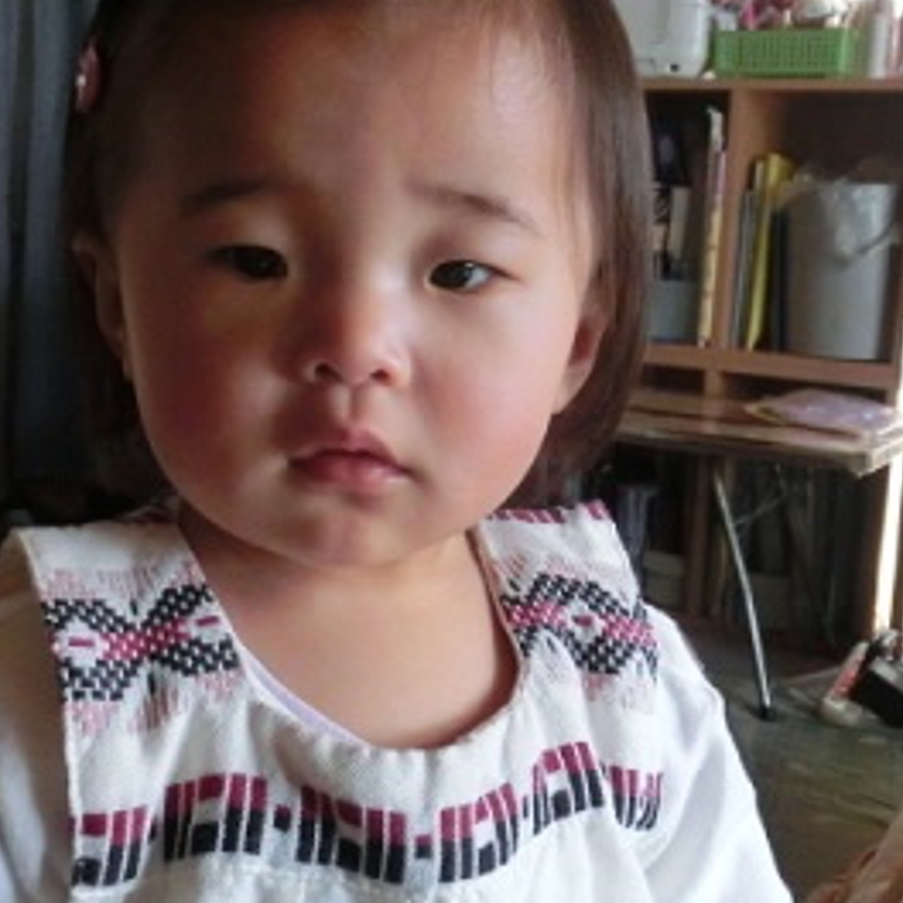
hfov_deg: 35.3
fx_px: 1417
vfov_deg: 35.3
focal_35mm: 48
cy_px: 414
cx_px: 369
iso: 640
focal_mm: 5
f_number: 3
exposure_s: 1/125
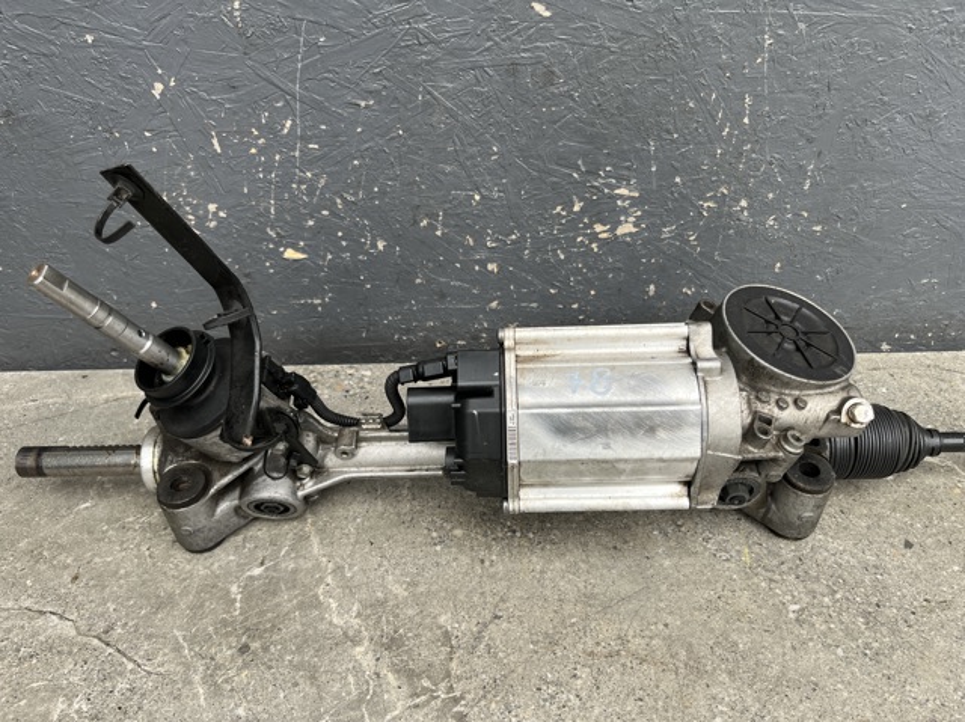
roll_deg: +1.4
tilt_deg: -33.1
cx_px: 482
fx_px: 724
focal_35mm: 26
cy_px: 361
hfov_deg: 67.3
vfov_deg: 53.0
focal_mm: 5.1
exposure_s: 1/266
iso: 40
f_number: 1.6
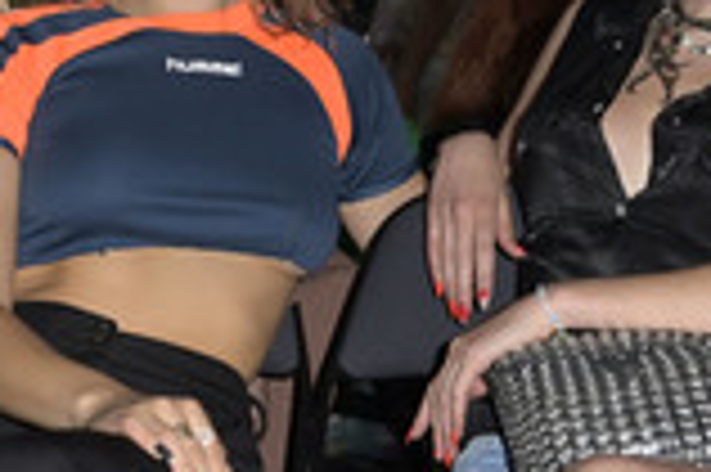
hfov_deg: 19.4
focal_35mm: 103
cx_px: 677
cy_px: 153
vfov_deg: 13.2
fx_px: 2032
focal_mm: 36
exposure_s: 1/50
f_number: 4
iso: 2000
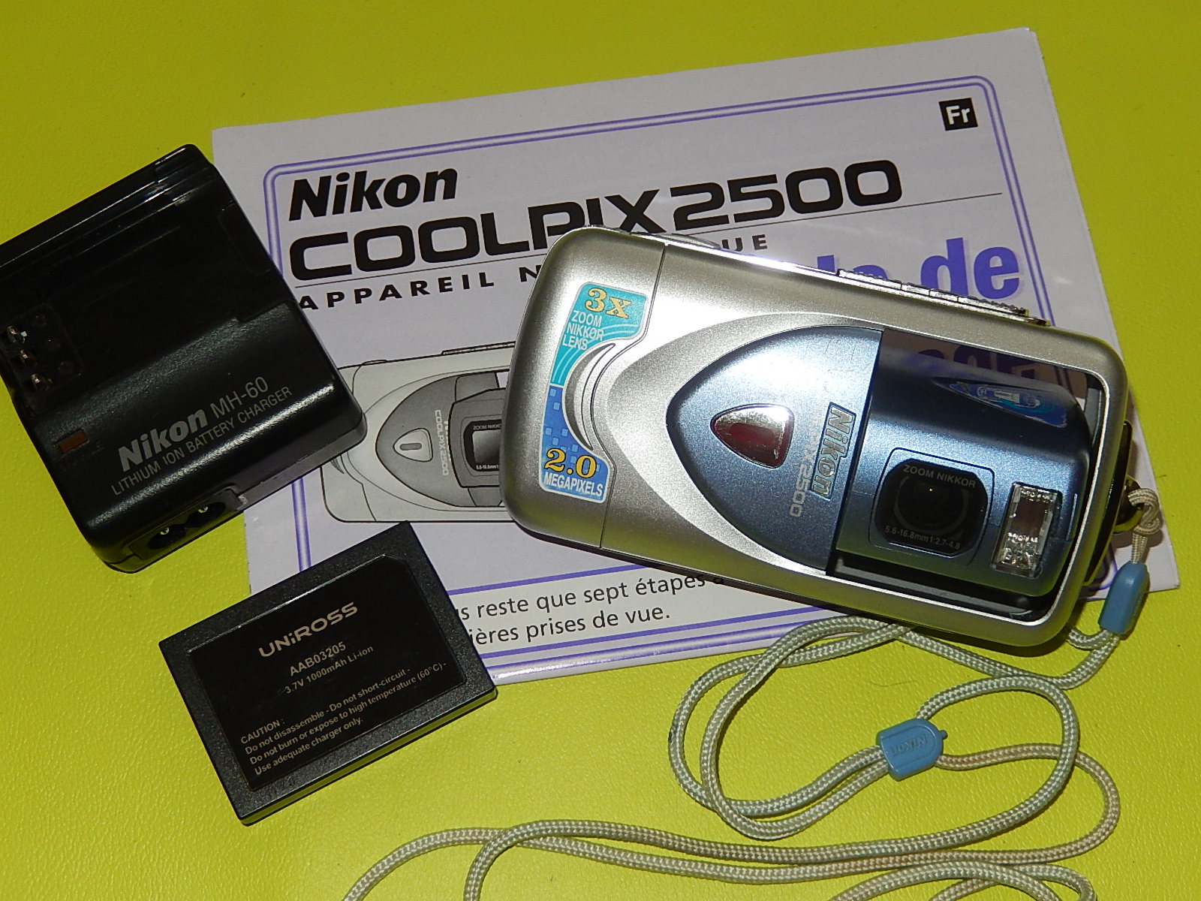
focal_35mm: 51
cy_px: 450
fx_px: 1769
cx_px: 600
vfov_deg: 28.6
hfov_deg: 37.5
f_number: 4.5
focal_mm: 9.2
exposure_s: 1/30
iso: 200
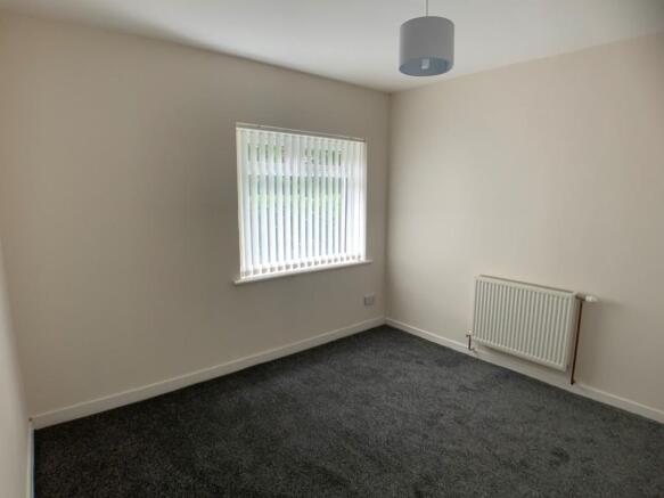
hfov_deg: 61.7
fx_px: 556
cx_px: 332
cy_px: 249
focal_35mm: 29
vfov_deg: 48.2
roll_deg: +0.6
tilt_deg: -9.5
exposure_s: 1/60
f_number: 1.8
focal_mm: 3
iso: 80
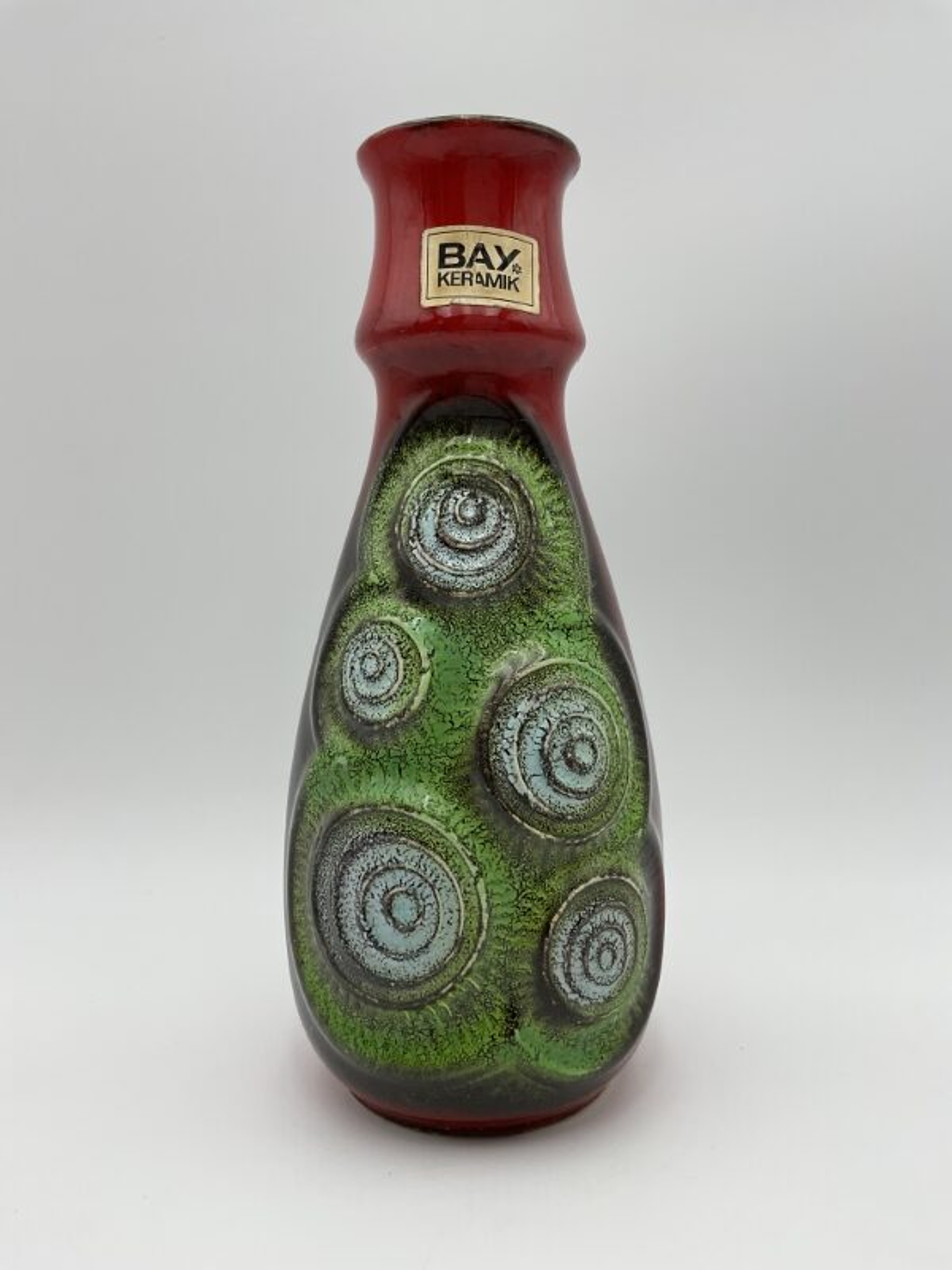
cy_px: 635
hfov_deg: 48.2
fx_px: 1063
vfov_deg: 61.7
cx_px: 476
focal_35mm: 29
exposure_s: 1/358
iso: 16
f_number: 1.8
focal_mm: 3
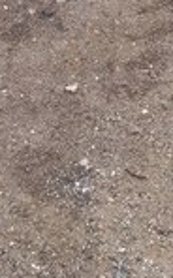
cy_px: -135
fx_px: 727
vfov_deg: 19.1
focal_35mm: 96
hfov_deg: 13.5
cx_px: 26
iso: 40
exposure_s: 1/110
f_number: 1.9
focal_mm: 3.6
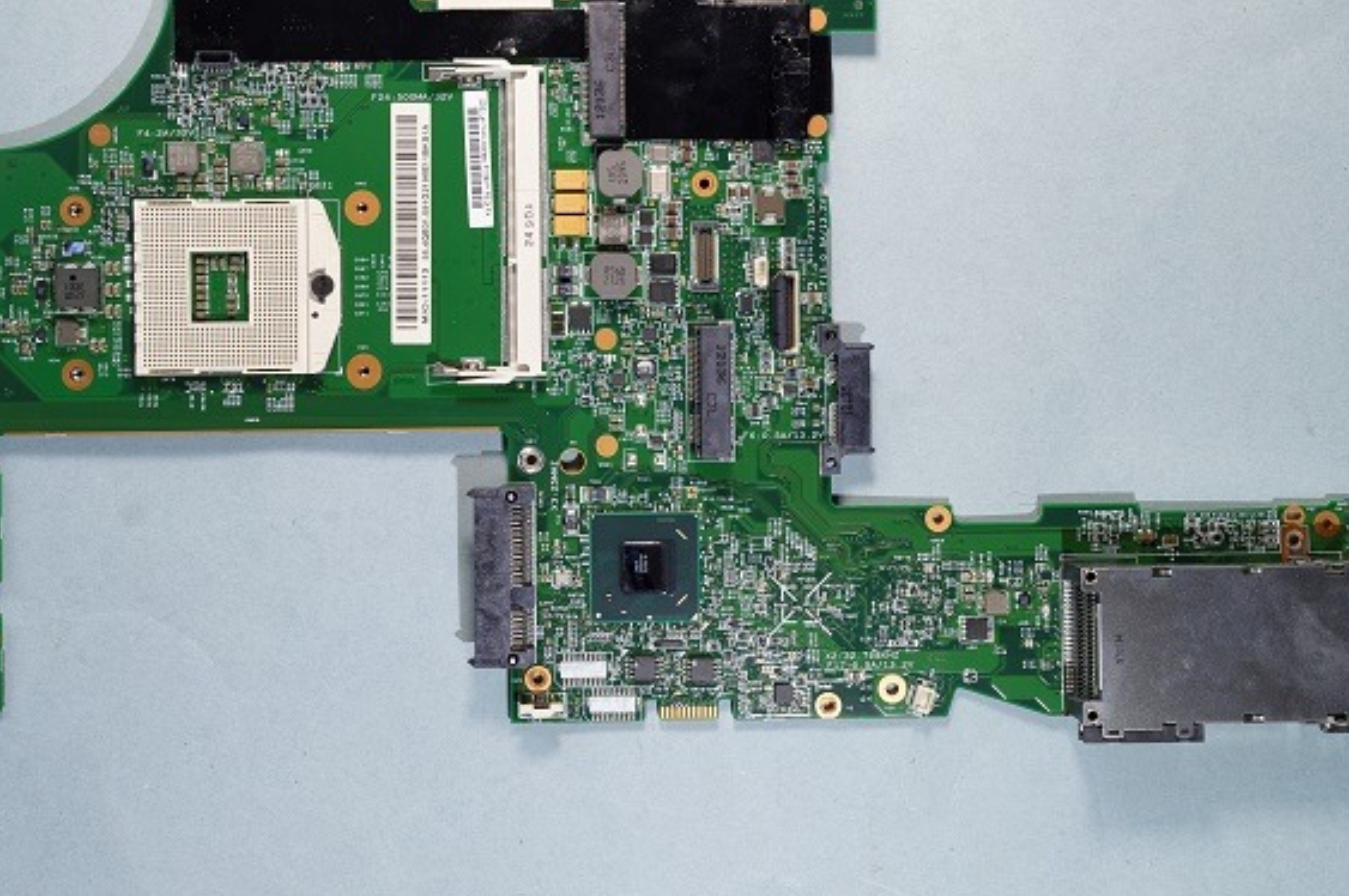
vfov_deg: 30.4
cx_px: 604
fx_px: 1647
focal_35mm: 44
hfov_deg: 44.5
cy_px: 367
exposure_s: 1/6
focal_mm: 22
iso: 100
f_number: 8
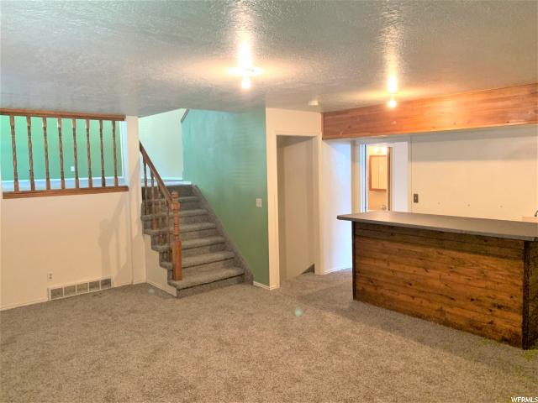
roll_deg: -0.3
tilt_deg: -4.0
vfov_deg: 53.1
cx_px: 269
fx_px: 404
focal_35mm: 26
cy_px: 202
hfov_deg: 67.3
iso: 320
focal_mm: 4.25
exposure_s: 1/60
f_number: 1.8
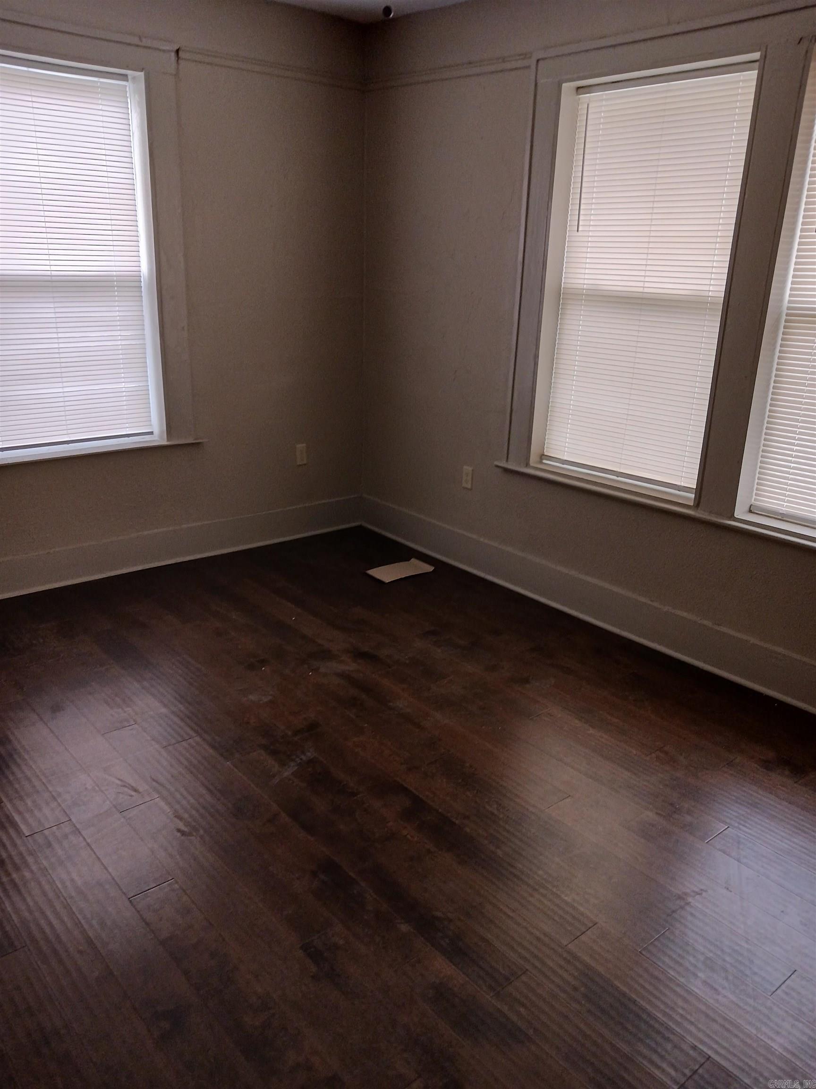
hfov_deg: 51.4
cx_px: 408
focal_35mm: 27
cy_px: 544
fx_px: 849
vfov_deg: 65.3
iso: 200
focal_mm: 4
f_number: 1.8
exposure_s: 1/40
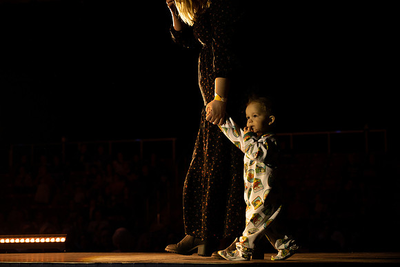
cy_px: 134
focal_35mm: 75
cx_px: 200
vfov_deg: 18.3
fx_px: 828
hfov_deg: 27.2
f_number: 4
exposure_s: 1/250
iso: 1000
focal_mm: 70
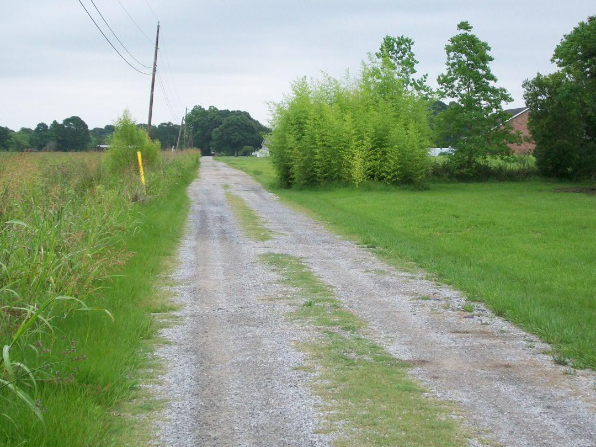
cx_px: 285
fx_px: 1429
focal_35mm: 83
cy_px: 234
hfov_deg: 23.6
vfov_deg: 17.8
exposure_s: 1/500
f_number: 3.8
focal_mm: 11.6
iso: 64
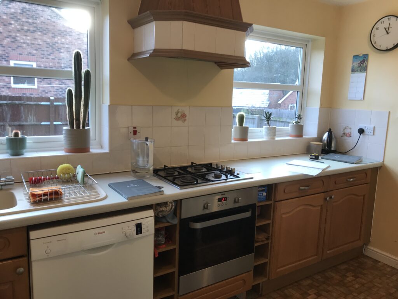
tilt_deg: -7.9
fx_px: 322
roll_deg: -2.6
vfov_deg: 49.7
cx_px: 199
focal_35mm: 28
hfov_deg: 63.4
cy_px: 150
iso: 25
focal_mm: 3.99
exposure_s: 1/100
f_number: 1.8
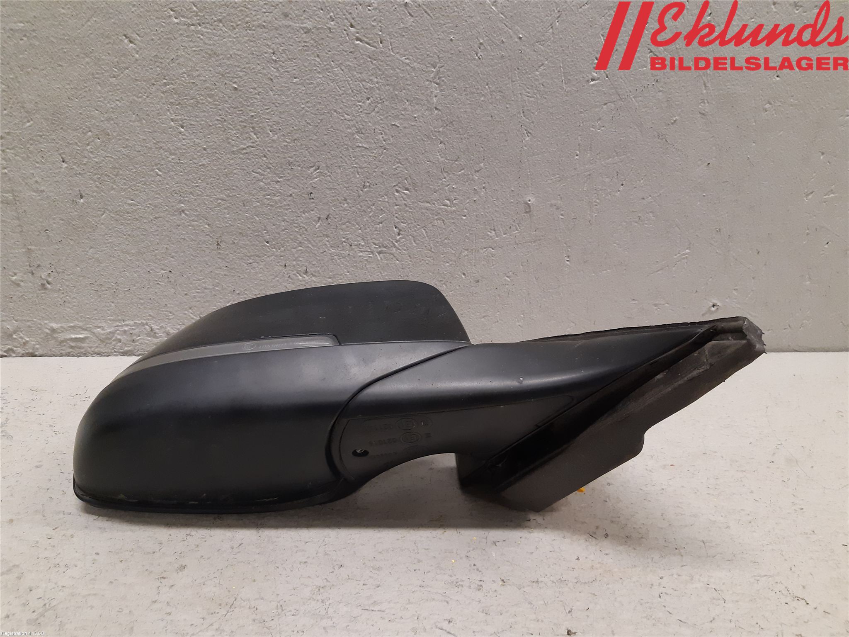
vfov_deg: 53.1
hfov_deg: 67.3
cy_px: 318
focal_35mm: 26
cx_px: 424
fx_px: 638
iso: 200
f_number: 1.7
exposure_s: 1/50
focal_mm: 3.93
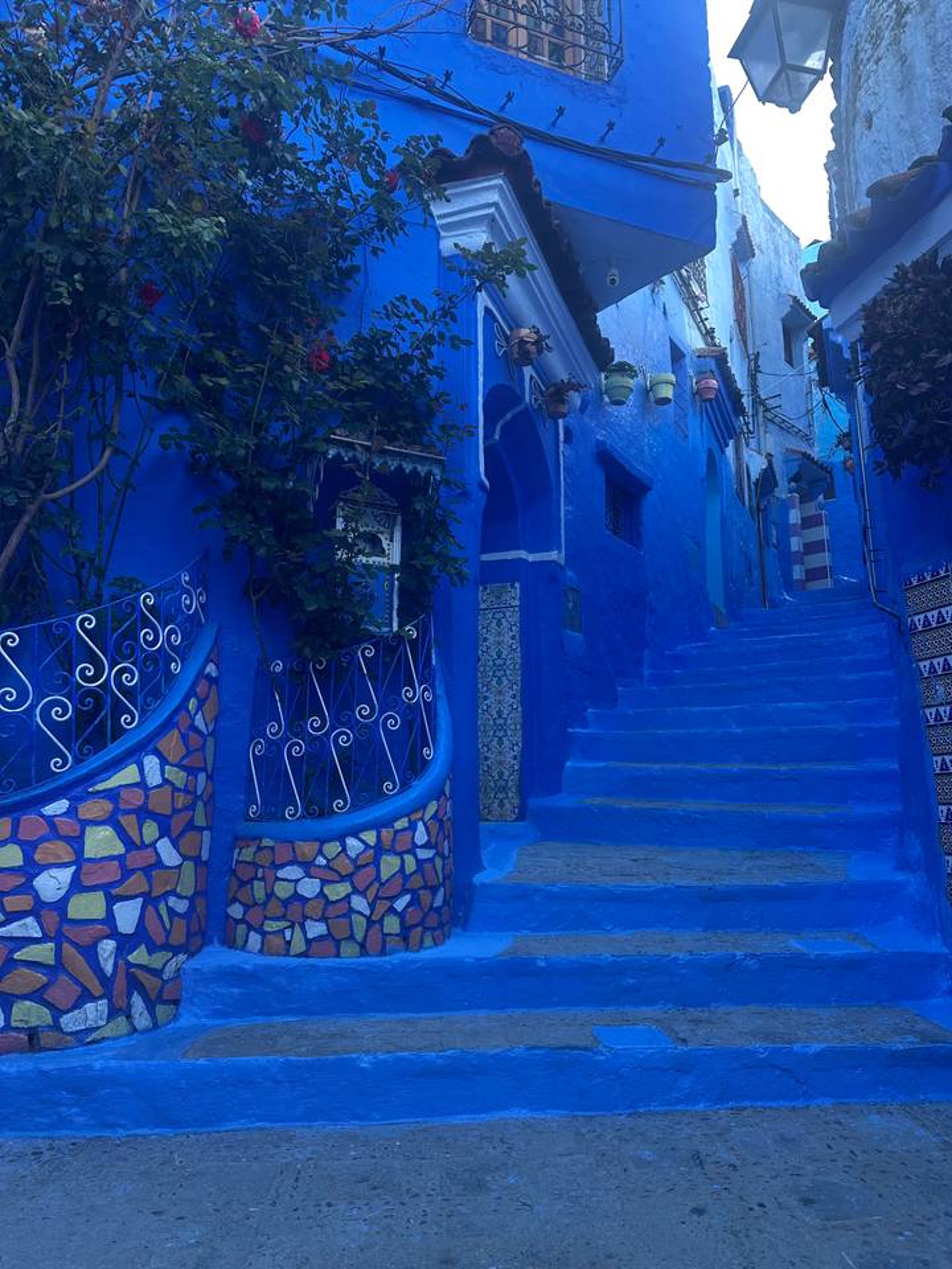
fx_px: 880
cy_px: 634
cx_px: 476
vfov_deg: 71.6
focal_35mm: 24
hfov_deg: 56.8
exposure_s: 1/121
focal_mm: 6.86
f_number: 1.78
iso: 80
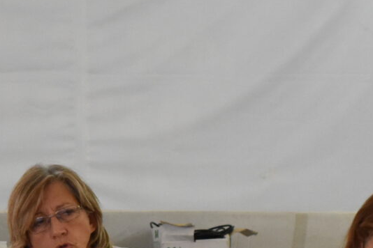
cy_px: 312
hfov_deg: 12.3
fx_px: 1714
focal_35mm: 165
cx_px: 7
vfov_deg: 8.2
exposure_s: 1/125
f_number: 3.8
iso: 1250
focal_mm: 23
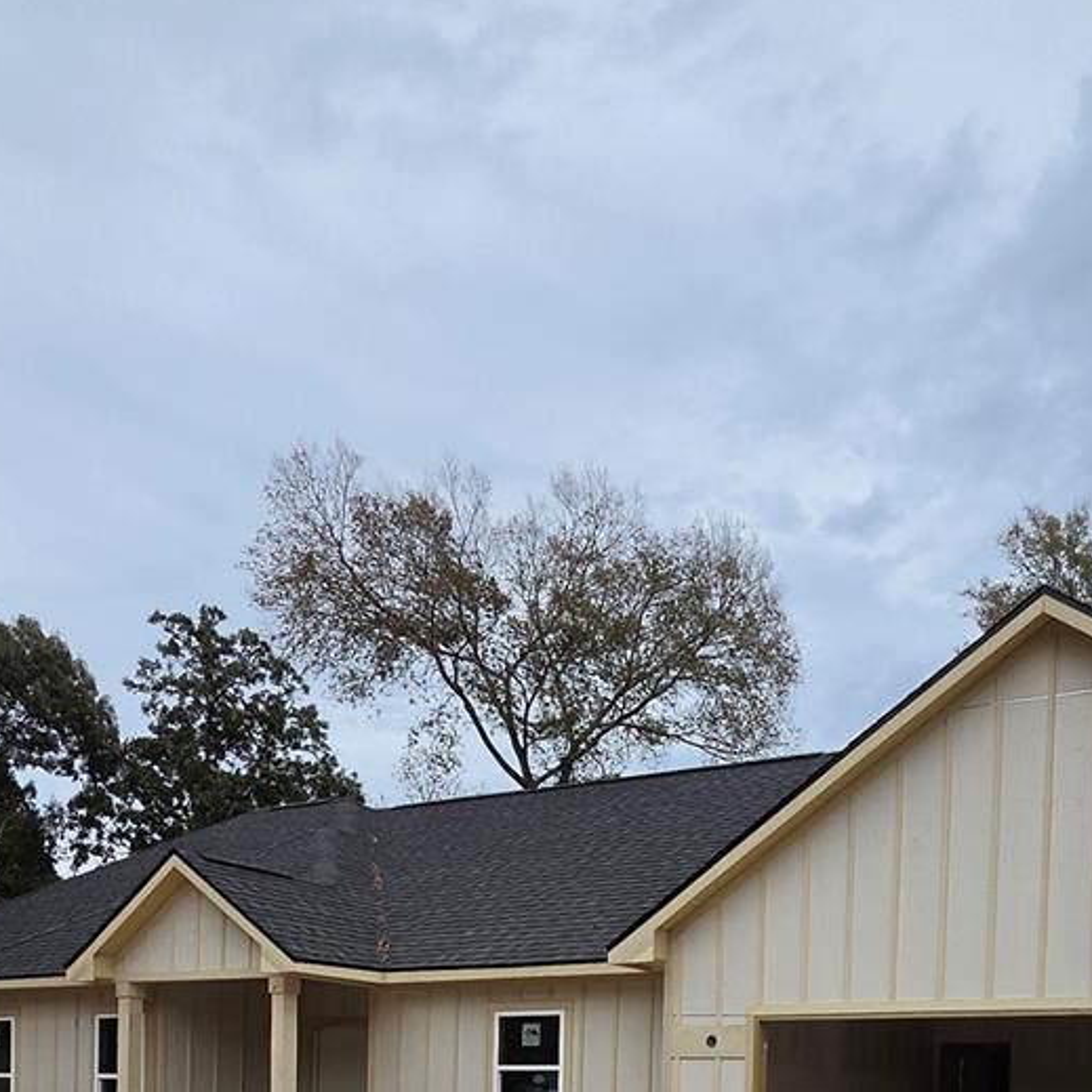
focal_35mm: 34
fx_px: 1213
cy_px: 1166
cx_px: 678
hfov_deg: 48.0
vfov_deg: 40.4
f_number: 2.2
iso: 100
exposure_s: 1/2060
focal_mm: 2.2
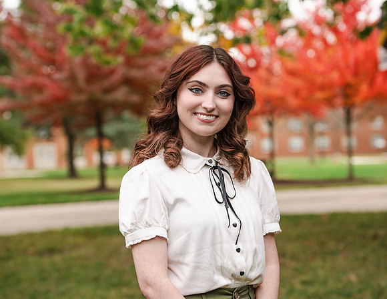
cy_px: 150
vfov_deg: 16.1
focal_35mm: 94
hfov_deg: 20.7
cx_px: 181
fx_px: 1059
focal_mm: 85
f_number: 4
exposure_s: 1/250
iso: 320
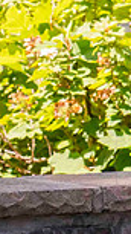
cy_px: -97
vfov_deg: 5.5
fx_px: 2410
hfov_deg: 3.0
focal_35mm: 390
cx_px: 430
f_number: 10
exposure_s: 1/320
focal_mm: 80
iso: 400
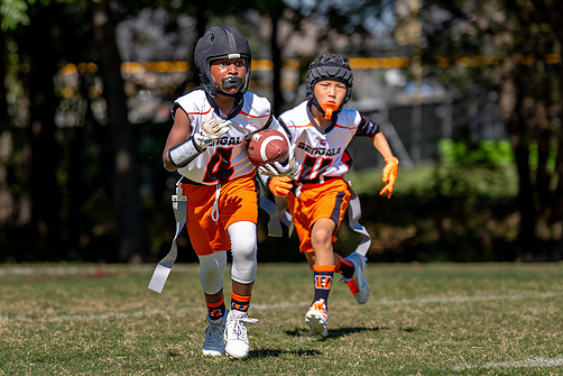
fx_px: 3942
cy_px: 216
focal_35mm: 252
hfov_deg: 8.2
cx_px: 145
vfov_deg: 5.5
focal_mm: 129
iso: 160
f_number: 2.8
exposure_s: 1/2500
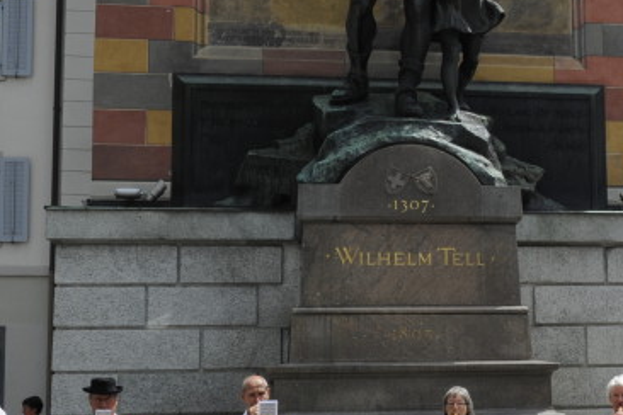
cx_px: 570
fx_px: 1402
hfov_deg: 24.3
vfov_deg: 16.8
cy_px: 258
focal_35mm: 81
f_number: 18
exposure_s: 1/400
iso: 640
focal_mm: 29
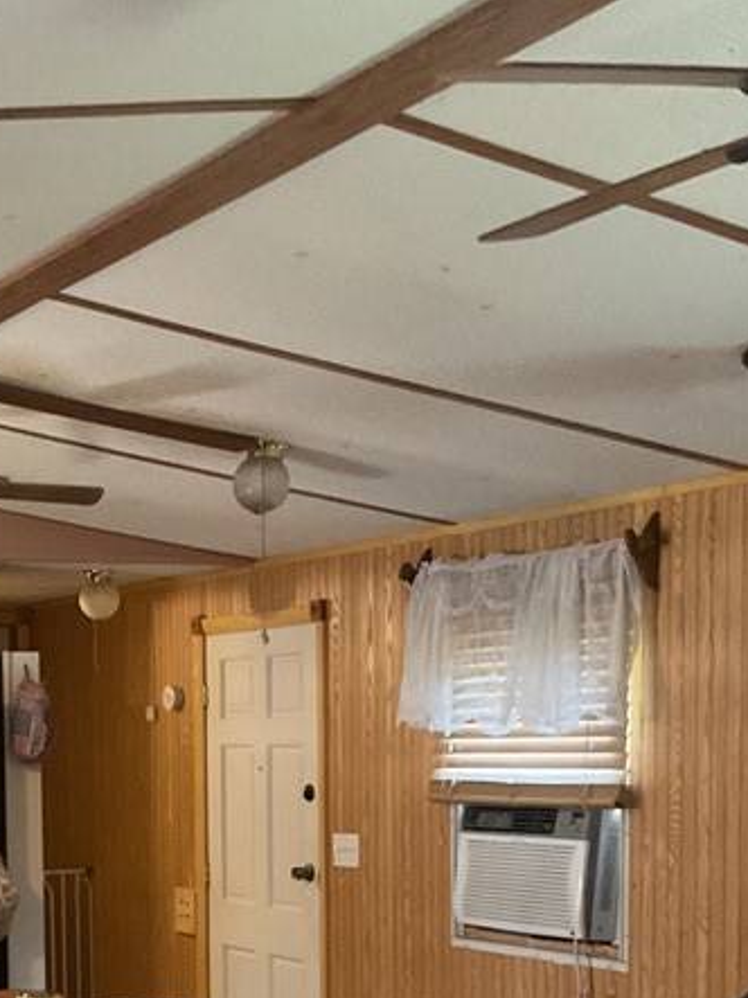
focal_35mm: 67
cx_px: 74
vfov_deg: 27.9
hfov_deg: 21.4
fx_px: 1931
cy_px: 899
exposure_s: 1/40
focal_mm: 3
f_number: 1.8
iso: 250
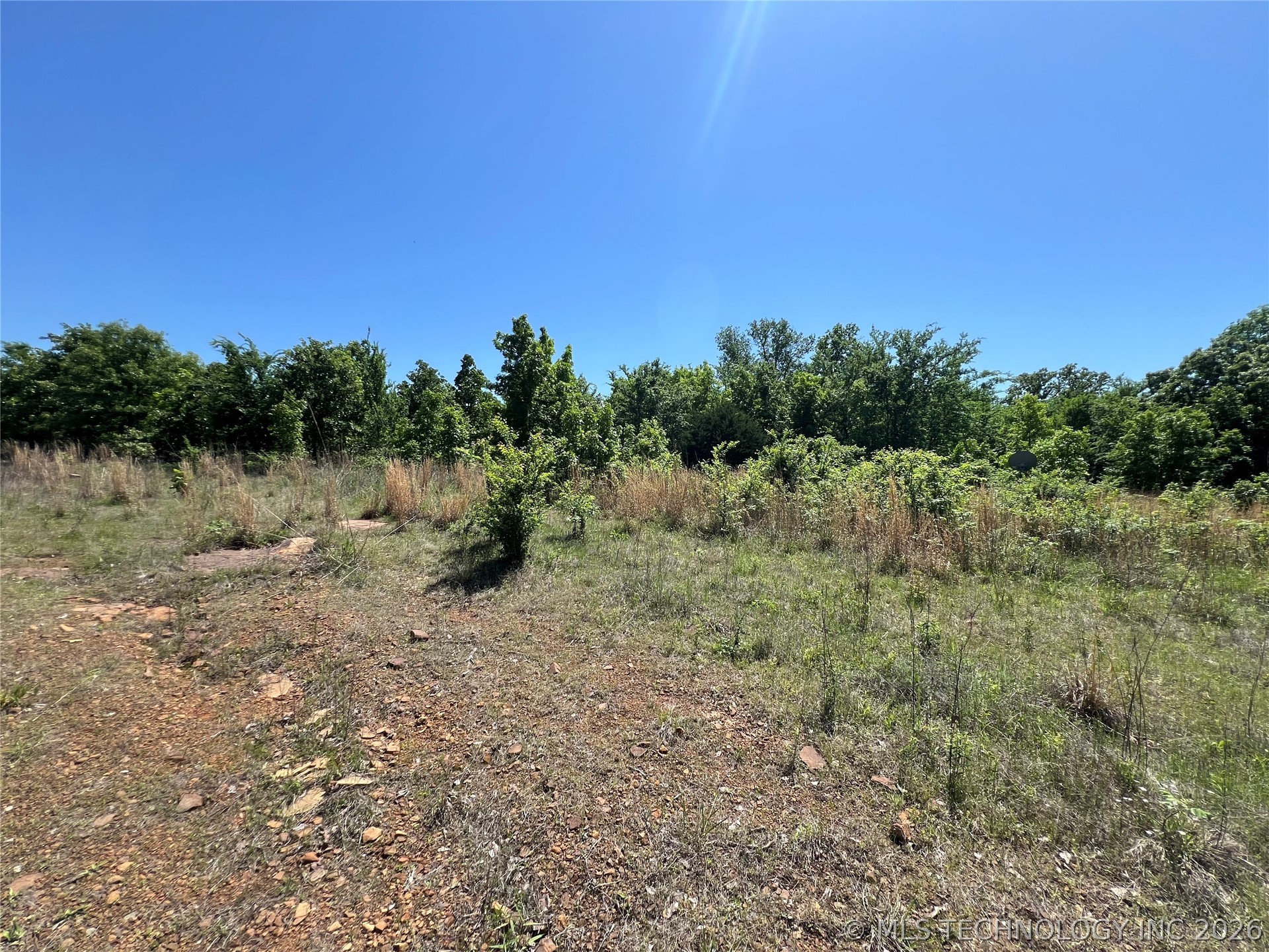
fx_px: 477
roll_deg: -1.0
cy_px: 476
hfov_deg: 106.2
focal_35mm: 13
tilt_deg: +0.0
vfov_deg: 89.9
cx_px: 634
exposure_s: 1/1597
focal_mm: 1.57
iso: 32
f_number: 1.8
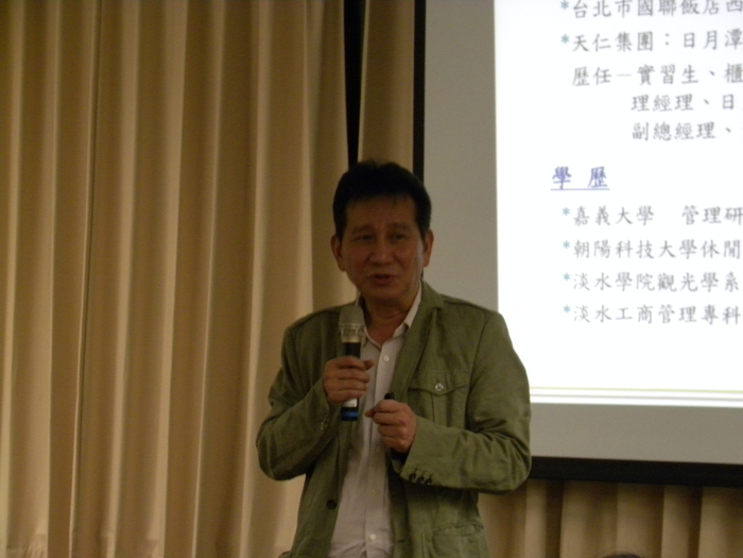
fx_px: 3949
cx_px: 372
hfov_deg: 10.7
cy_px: 279
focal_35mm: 184
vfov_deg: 8.1
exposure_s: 1/22.7
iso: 400
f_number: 4.5
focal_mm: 32.7
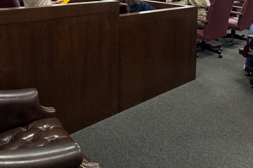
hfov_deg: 55.8
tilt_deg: -5.7
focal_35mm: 34
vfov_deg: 35.0
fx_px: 239
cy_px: -3
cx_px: 125
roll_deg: -1.7
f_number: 1.78
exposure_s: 1/120
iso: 320
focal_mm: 6.76
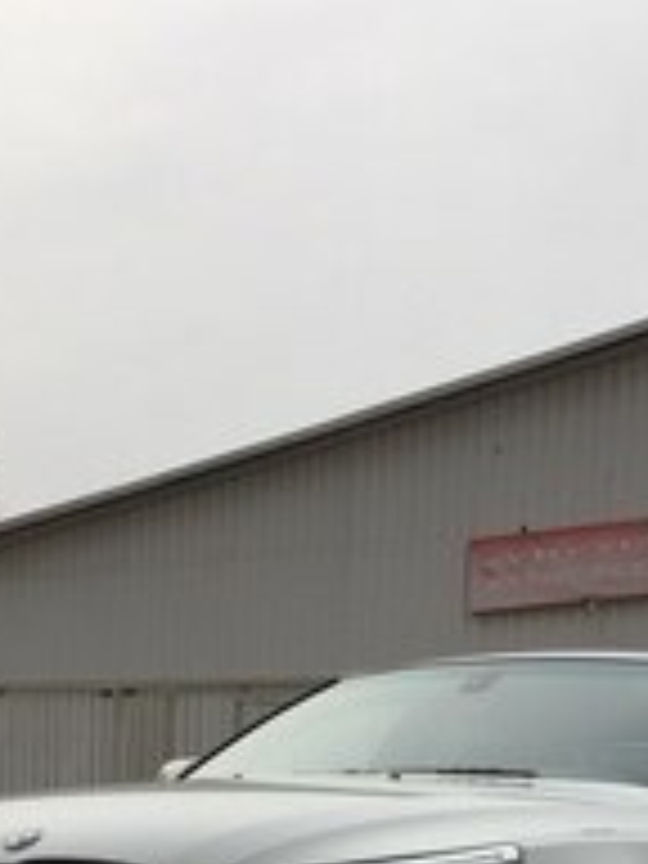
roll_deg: -1.3
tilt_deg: -0.8
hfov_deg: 19.6
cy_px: 994
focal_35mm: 75
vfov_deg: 24.0
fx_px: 1872
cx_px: 374
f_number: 2.2
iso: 32
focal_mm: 4.15
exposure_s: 1/659
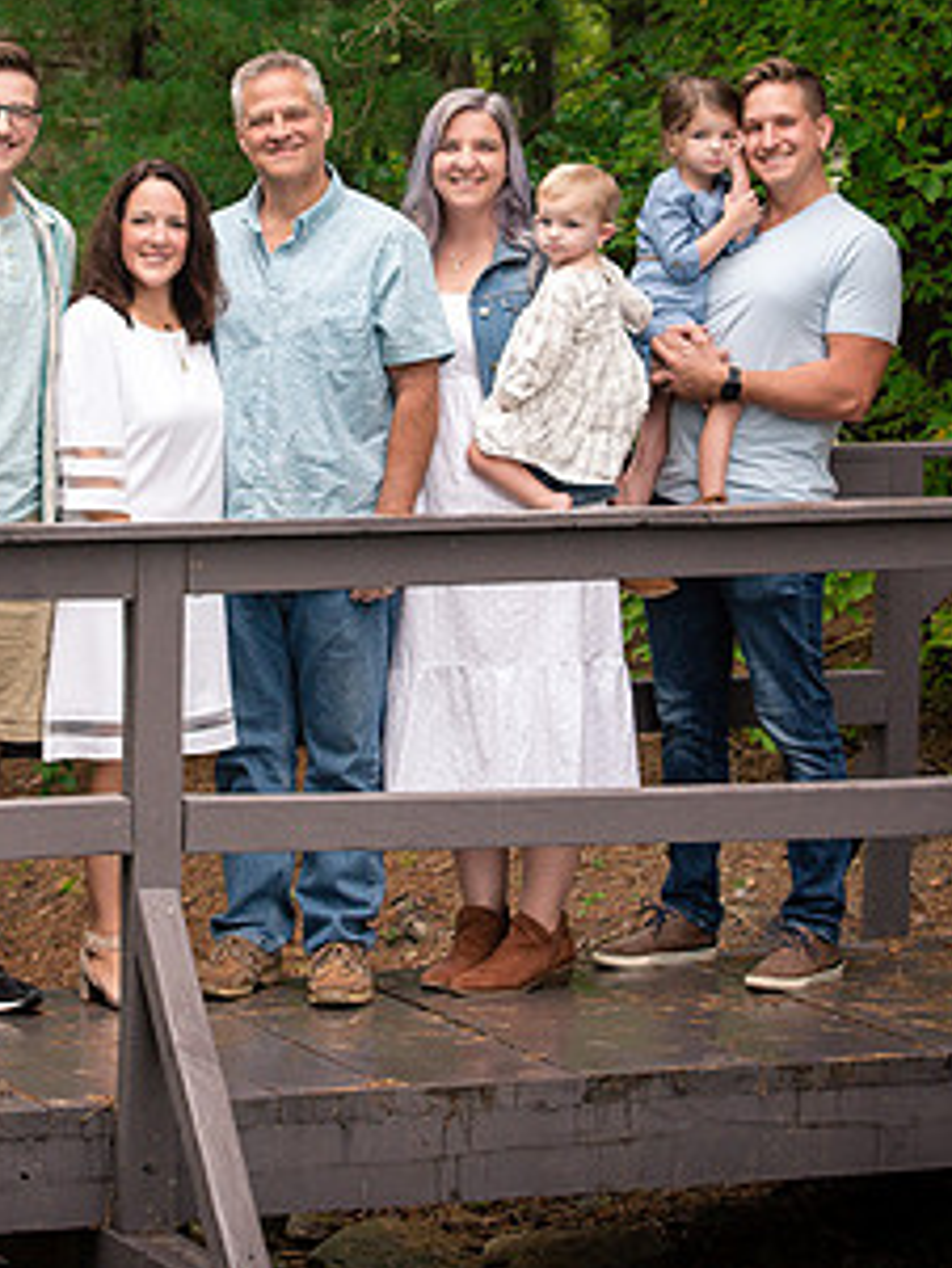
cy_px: 250
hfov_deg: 8.8
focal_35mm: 168
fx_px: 6156
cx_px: 328
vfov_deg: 11.7
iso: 800
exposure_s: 1/200
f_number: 5.6
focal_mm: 70
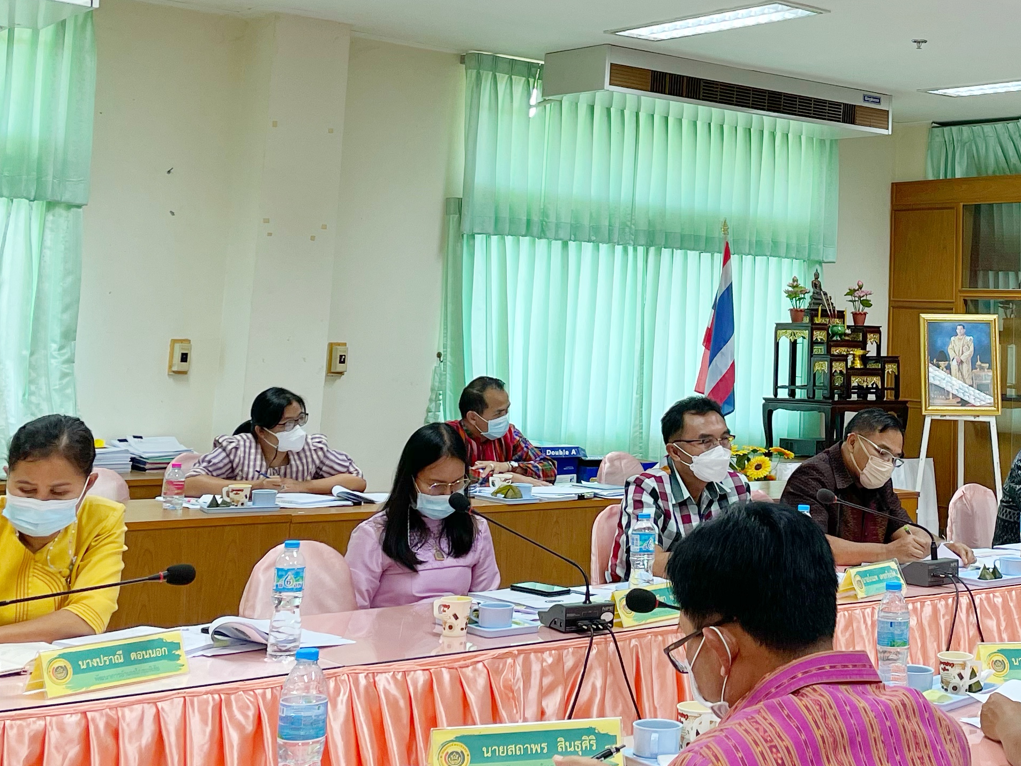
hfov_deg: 33.9
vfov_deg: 26.2
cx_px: 817
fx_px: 1622
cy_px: 189
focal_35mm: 55
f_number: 1.6
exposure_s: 1/100
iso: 100
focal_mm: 4.2
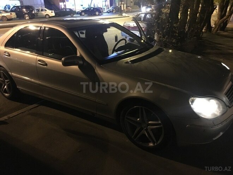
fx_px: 195
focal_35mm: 29
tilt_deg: -24.9
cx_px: 116
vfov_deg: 48.2
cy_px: 88
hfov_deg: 61.7
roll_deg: +3.1
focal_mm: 4.15
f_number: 2.2
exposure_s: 1/17
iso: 800
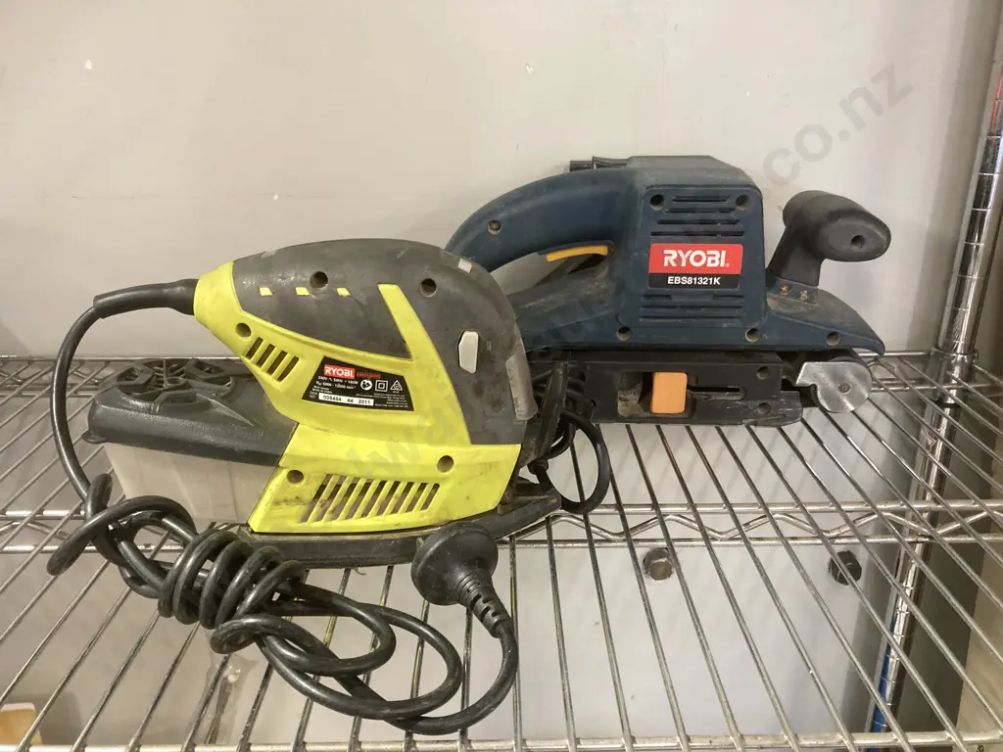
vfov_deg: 49.7
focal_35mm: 28
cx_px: 502
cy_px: 376
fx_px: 811
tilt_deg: -21.3
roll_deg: -1.3
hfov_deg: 63.4
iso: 200
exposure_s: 1/50
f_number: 1.8
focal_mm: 3.99
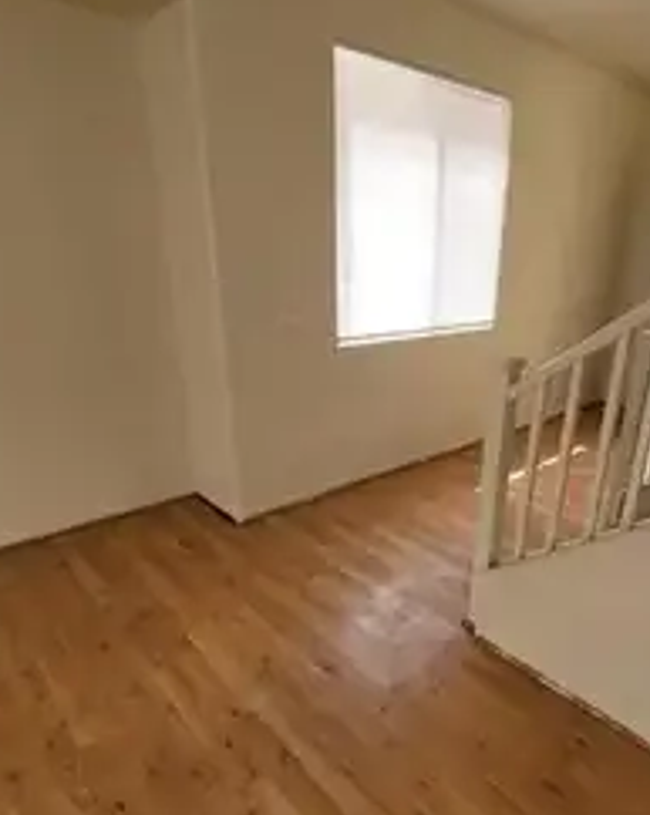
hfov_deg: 64.6
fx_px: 506
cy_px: 478
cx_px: 401
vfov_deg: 77.0
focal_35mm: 21
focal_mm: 2.2
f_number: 2.2
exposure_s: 1/174
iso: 64
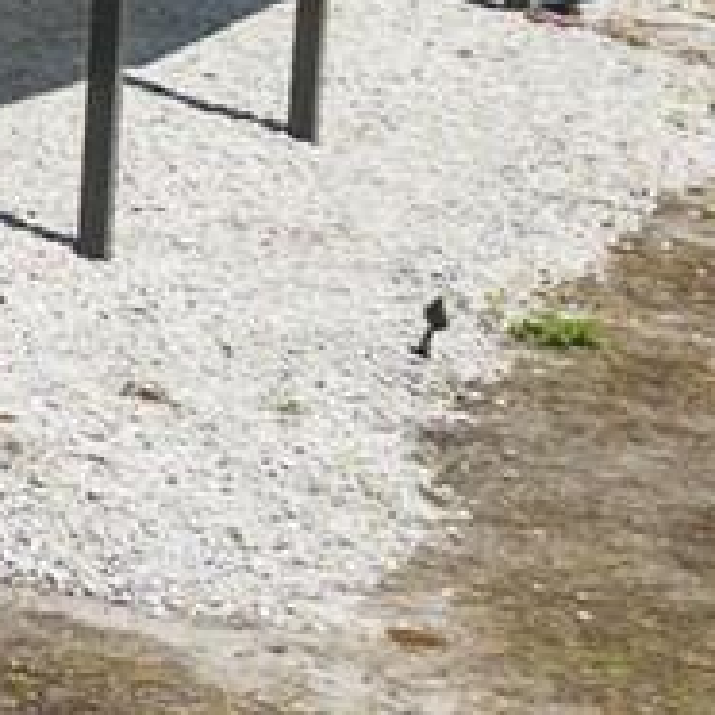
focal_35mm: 182
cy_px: -173
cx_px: -2018
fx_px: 4253
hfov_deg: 7.3
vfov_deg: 9.5
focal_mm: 6.72
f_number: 1.7
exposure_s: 1/4000
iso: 200
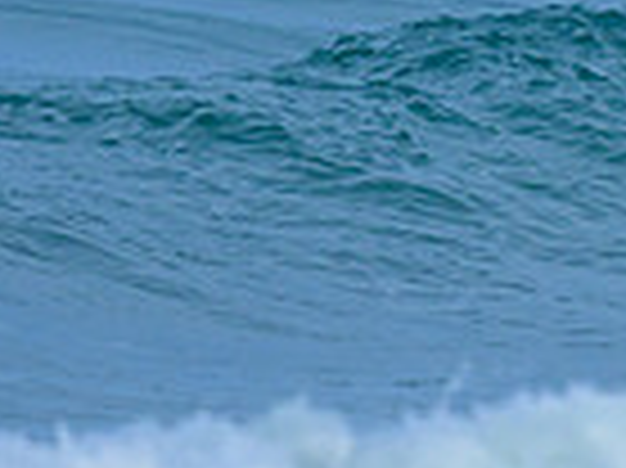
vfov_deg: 0.3
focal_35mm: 4406
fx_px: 79610
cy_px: 210
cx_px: 1149
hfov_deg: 0.5
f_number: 6.3
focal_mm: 800
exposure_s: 1/2000
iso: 360
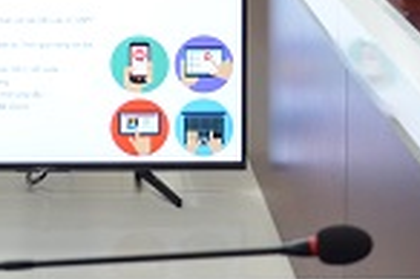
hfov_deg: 16.9
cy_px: -230
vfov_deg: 10.7
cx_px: 46
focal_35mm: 120
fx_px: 1398
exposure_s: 1/100
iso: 1000
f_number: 4
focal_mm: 18
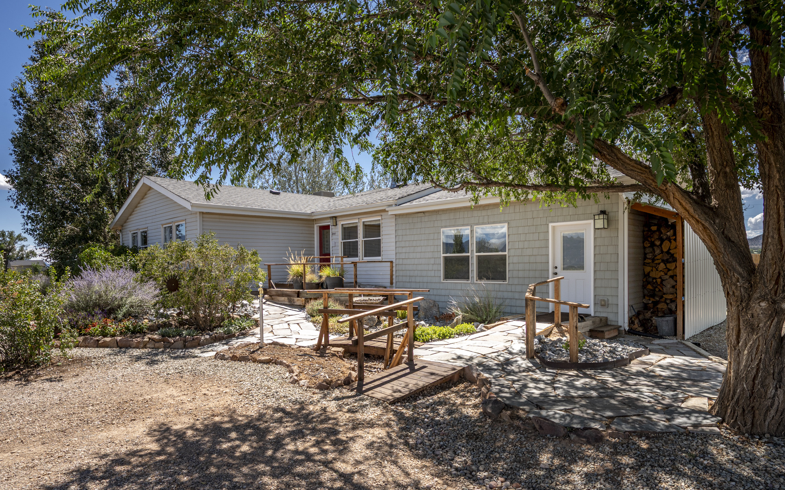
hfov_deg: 82.3
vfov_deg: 57.2
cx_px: 395
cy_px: 268
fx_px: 449
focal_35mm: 21
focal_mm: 20
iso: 250
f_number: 13
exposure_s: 1/250
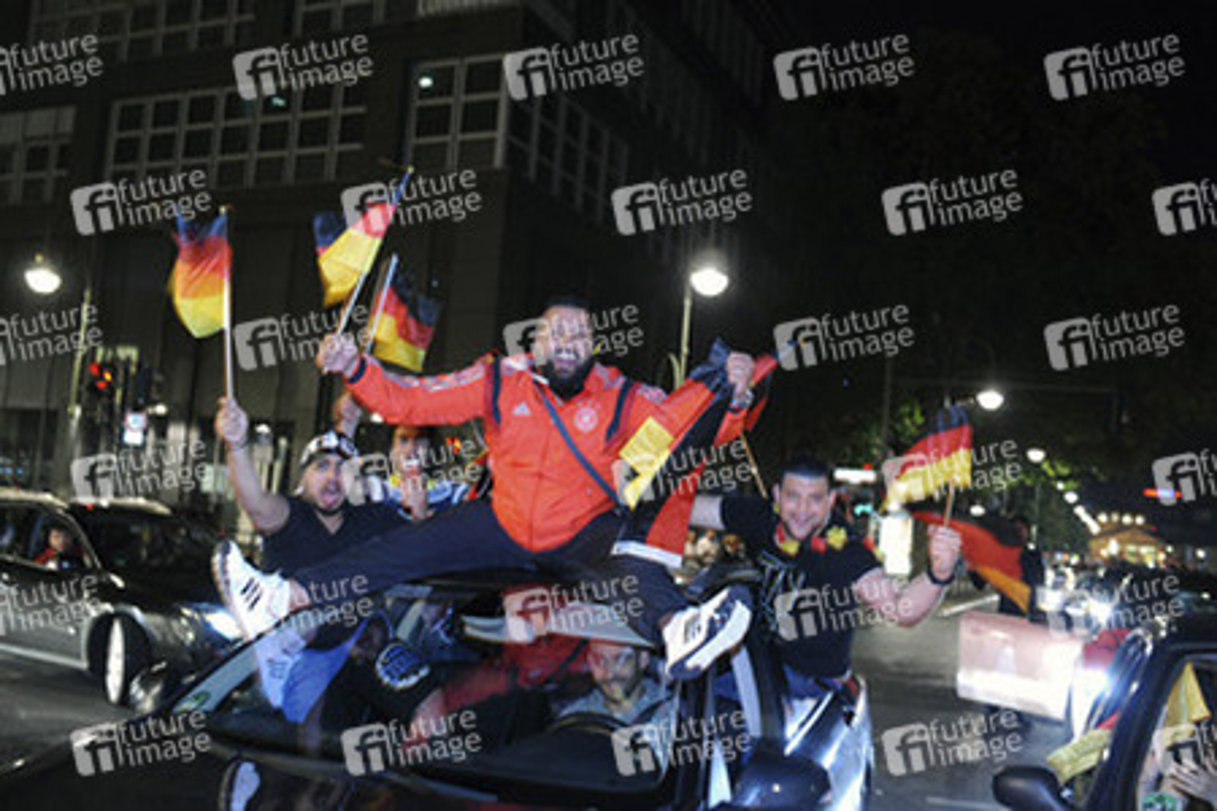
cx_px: 608
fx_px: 1183
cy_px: 406
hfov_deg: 54.4
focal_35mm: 35
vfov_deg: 37.9
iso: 1600
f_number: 3.5
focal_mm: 35
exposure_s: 1/25
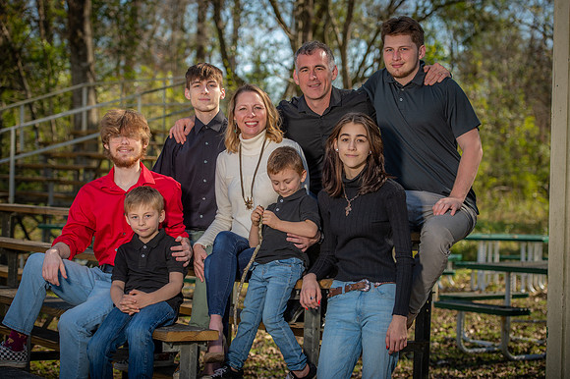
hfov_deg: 23.9
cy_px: 190
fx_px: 1345
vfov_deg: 16.1
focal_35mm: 85
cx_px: 285
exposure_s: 1/250
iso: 50
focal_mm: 85
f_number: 4
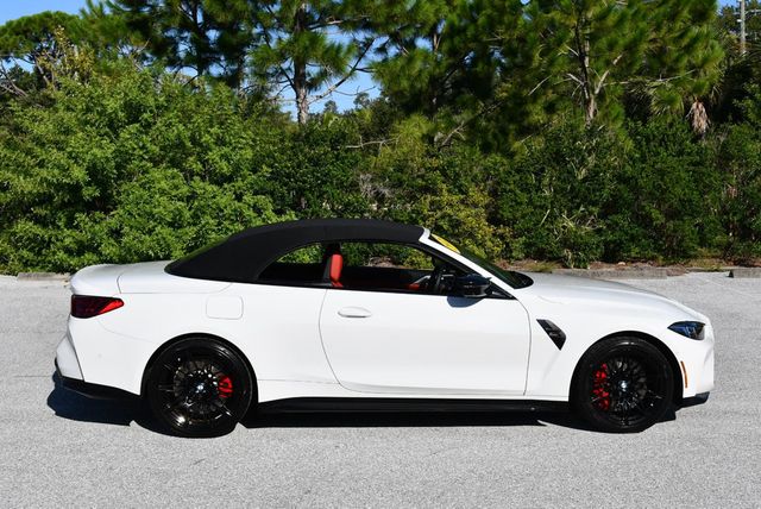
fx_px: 1016
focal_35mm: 48
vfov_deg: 28.1
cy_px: 254
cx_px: 380
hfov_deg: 41.1
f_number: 9
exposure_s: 1/320
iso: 100
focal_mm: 24
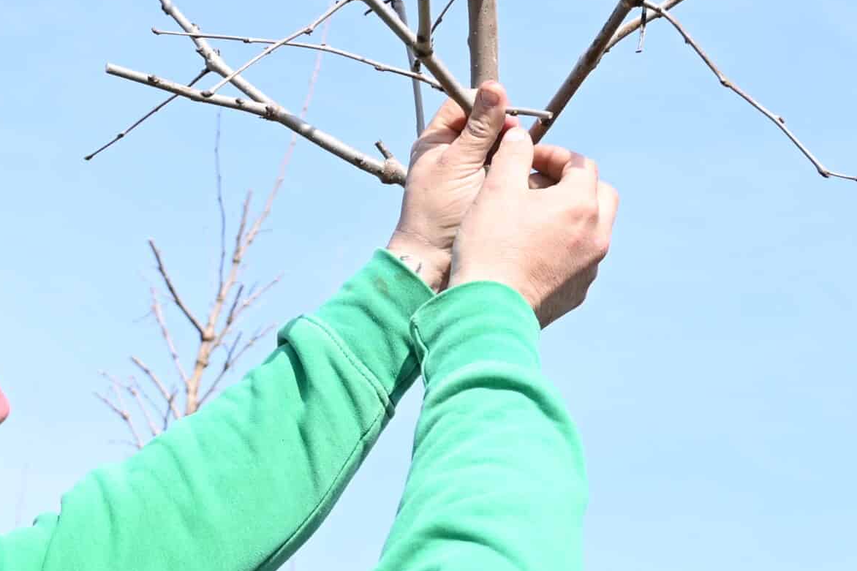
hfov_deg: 33.9
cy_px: 192
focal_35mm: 59
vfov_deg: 22.9
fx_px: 1404
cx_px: 437
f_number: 3.5
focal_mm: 18
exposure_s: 1/640
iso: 100
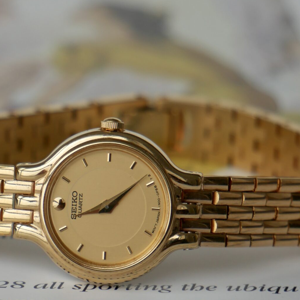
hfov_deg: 6.6
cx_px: 45
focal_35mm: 266
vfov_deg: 6.6
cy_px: 204
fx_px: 2608
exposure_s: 1/200
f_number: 5.6
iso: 200
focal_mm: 60
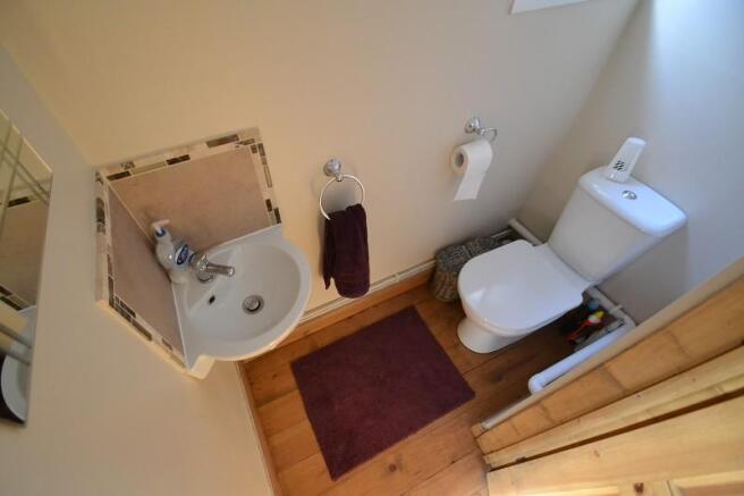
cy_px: 248
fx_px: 310
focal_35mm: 15
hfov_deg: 100.4
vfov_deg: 77.3
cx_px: 372
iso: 3200
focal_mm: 10
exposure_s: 1/40
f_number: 3.5
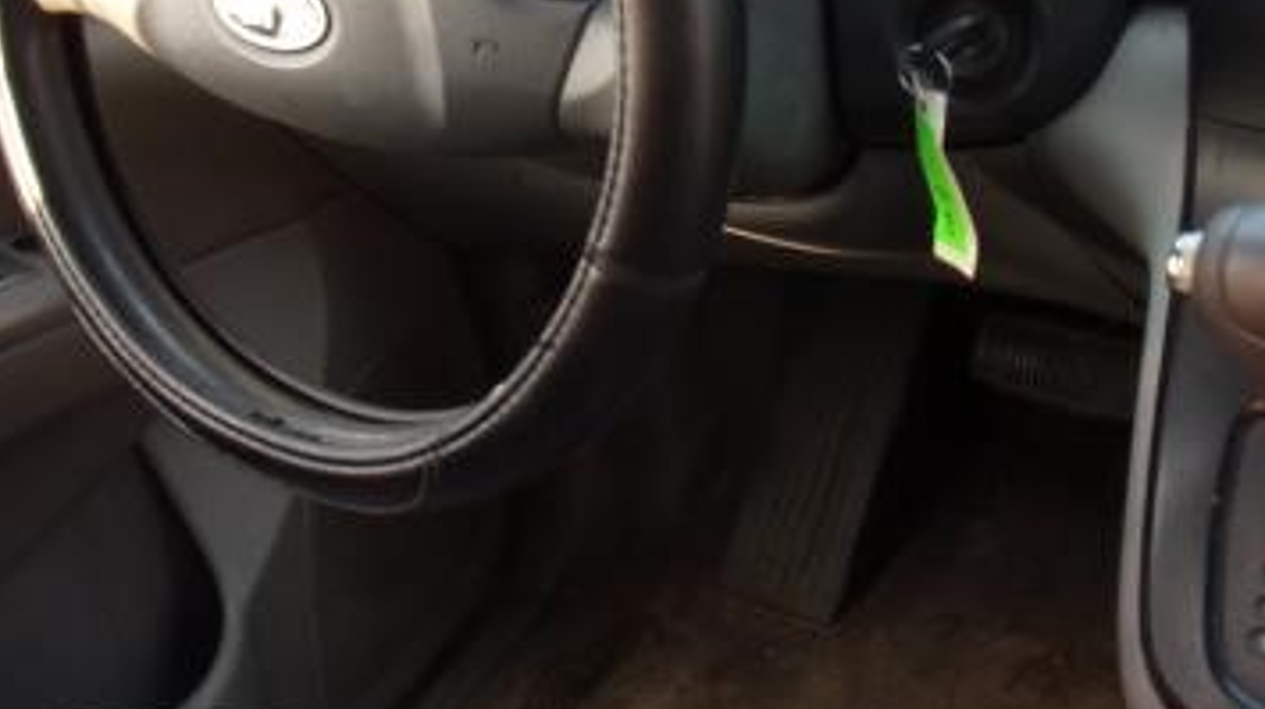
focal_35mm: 59
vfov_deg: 20.2
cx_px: 784
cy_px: 171
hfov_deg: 35.3
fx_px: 1977
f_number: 3.3
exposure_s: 1/40
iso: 80
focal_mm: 4.3
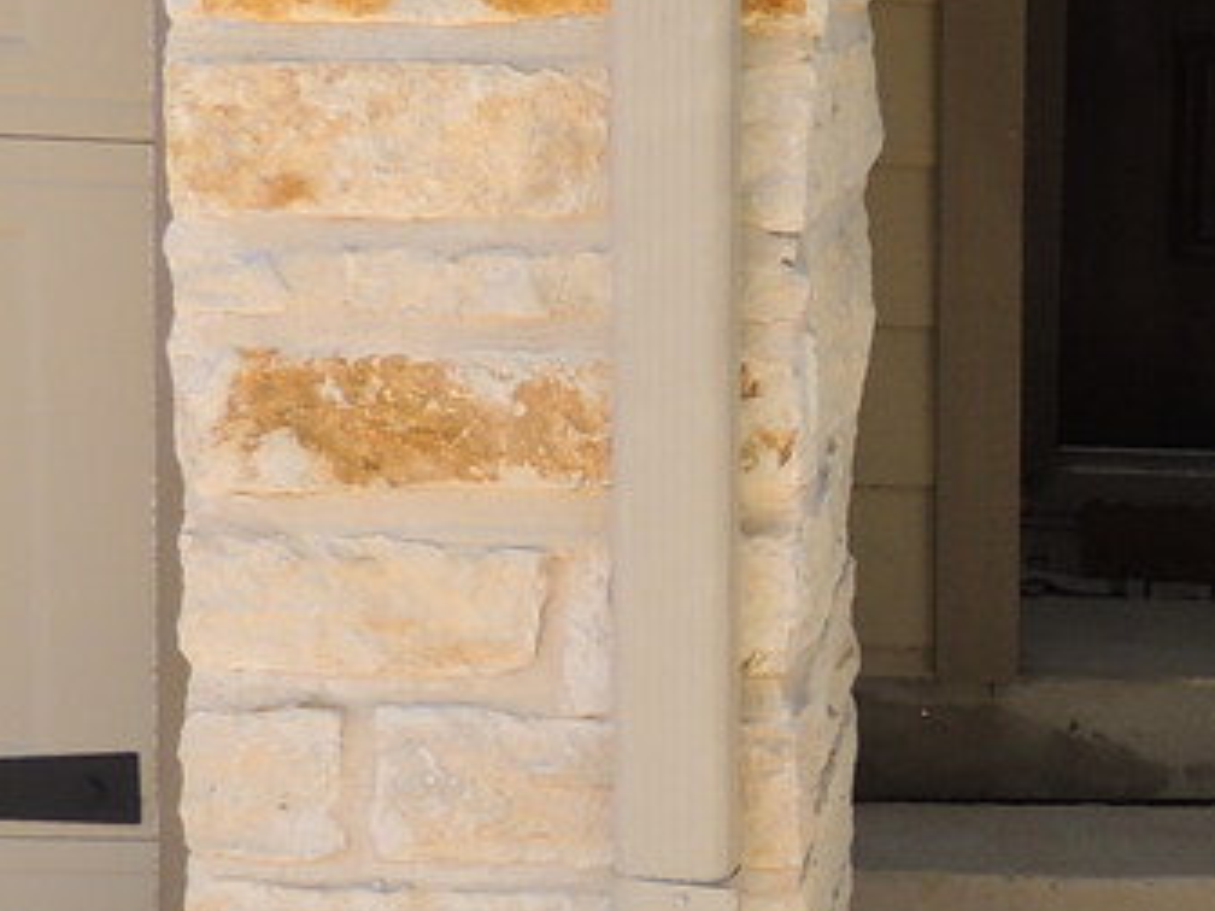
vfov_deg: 14.4
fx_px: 3615
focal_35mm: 103
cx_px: 1674
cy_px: 546
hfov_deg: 17.6
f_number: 3
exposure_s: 1/400
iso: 100
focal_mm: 4.3
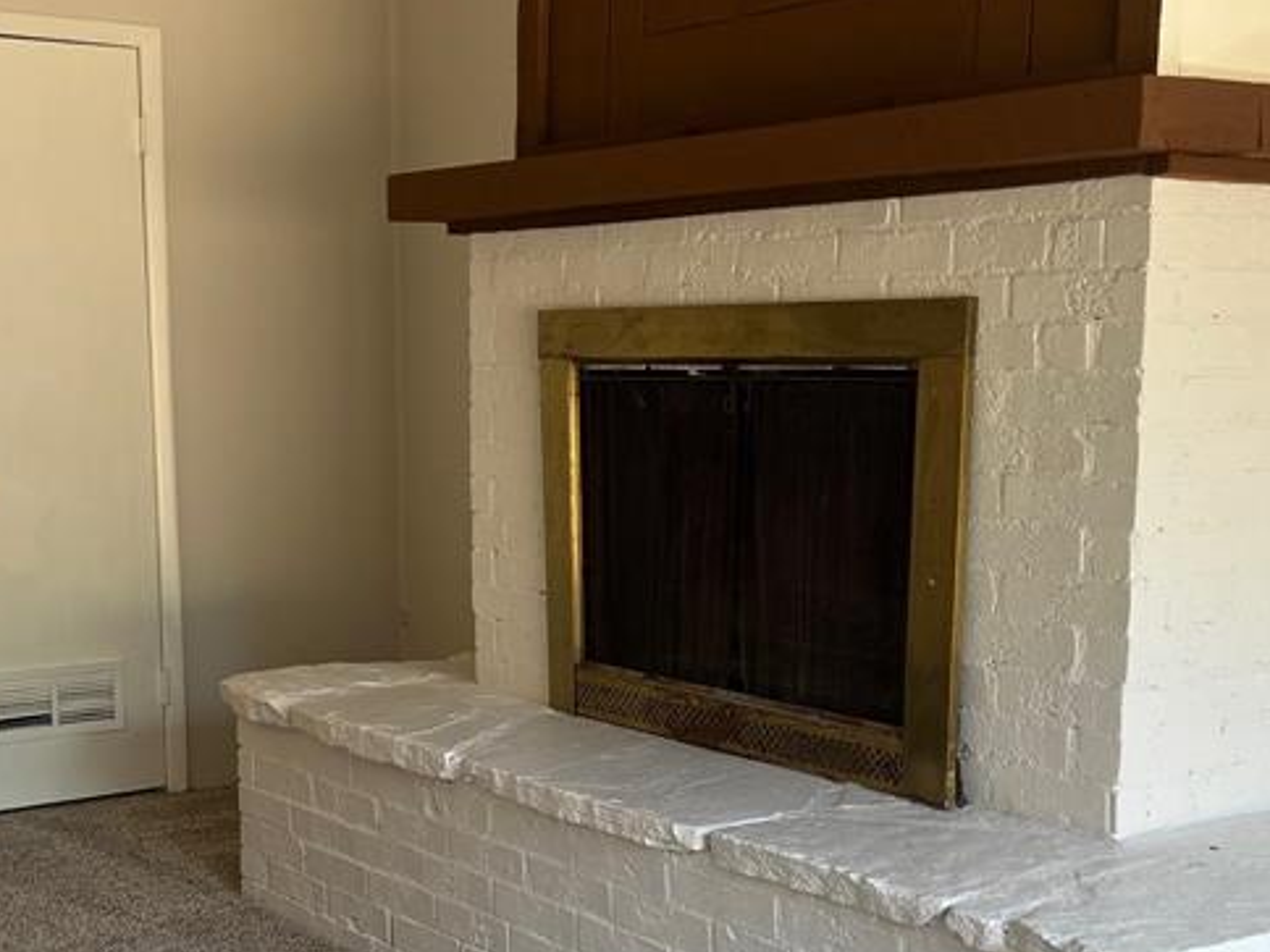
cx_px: 475
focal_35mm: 55
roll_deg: +0.4
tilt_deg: -9.9
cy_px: 684
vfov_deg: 26.3
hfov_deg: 34.7
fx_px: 2018
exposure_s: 1/121
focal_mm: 5.7
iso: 50
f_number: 1.5
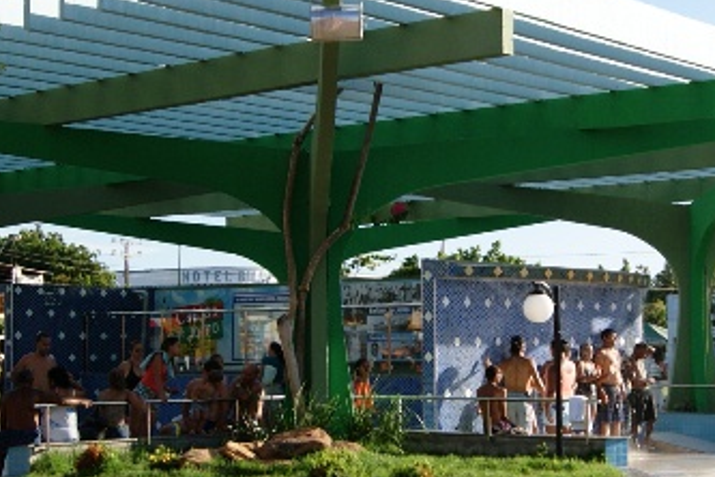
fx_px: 1509
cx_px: 447
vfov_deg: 17.9
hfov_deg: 26.6
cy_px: 279
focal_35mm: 76
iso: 100
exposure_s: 1/250
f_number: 6.3
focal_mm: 22
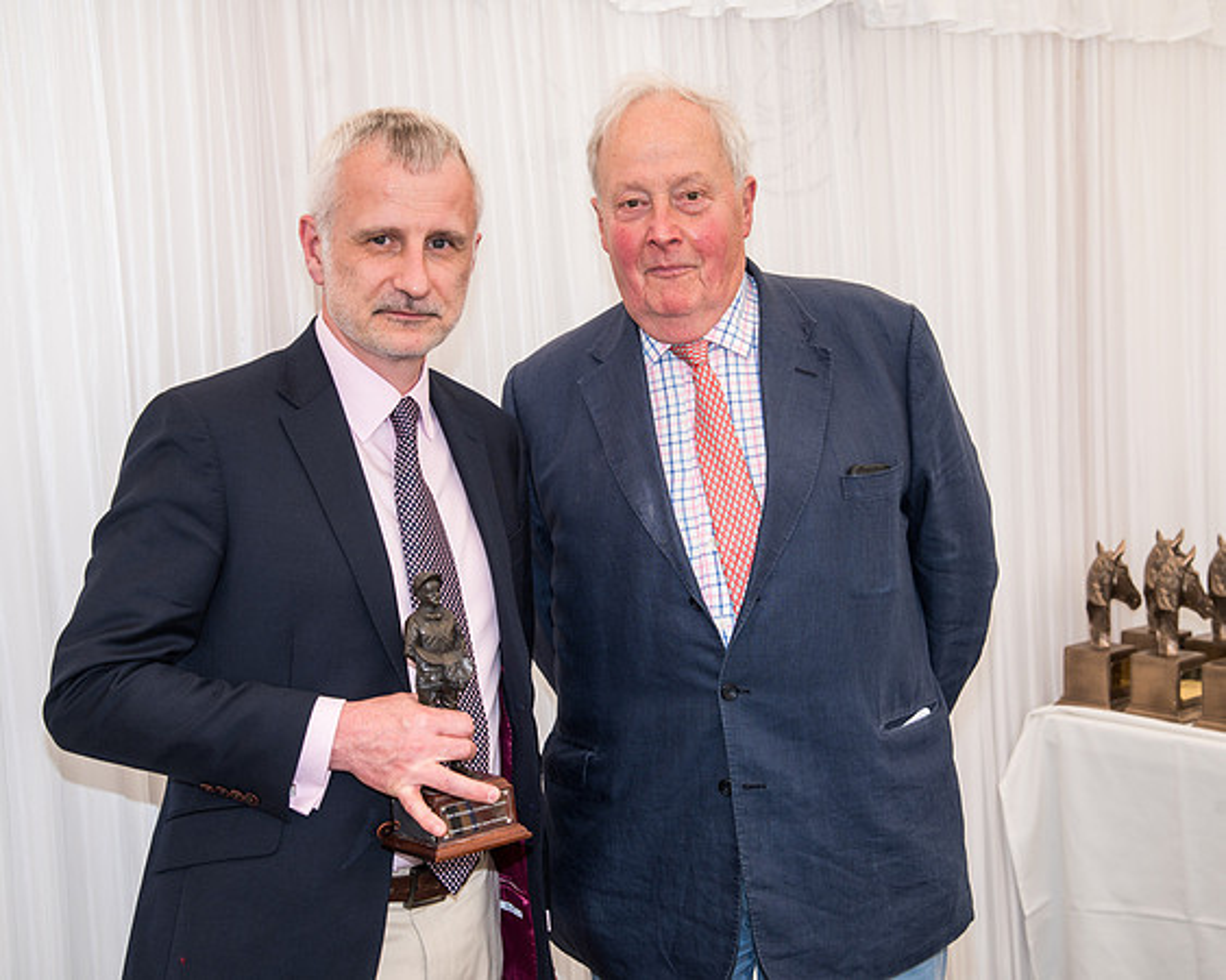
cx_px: 613
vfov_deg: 25.9
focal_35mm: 59
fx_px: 2127
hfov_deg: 32.2
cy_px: 490
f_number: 5
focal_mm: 52
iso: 200
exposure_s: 1/60
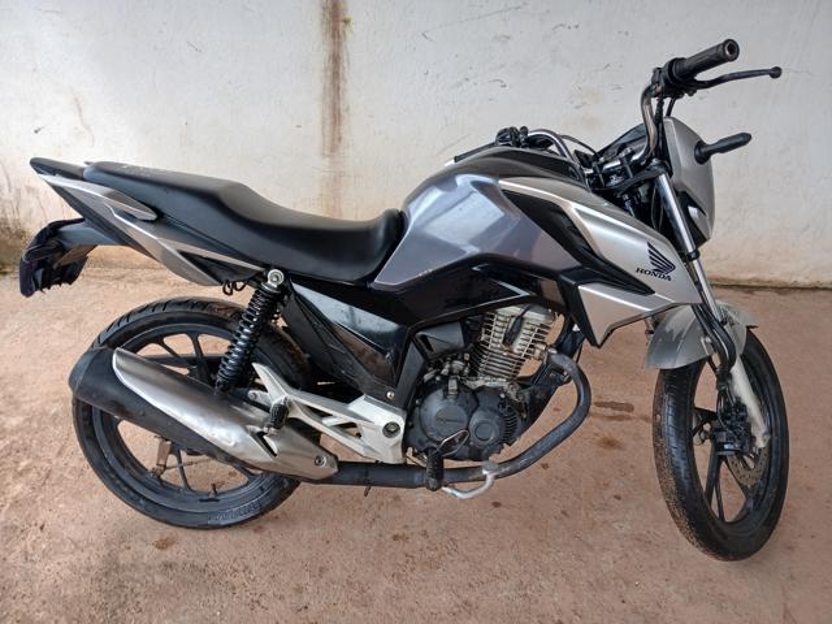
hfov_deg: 67.3
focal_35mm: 26
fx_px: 625
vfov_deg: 53.1
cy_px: 312
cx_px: 416
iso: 20
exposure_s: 1/134
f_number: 1.8
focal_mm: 3.98
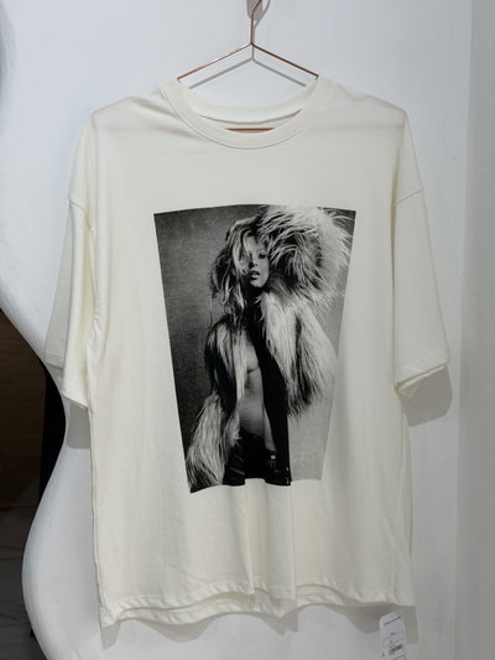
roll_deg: +0.9
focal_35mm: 48
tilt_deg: -12.0
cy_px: 330
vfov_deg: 39.6
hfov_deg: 30.3
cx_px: 248
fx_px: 915
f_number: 1.78
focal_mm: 6.76
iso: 64
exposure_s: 1/100
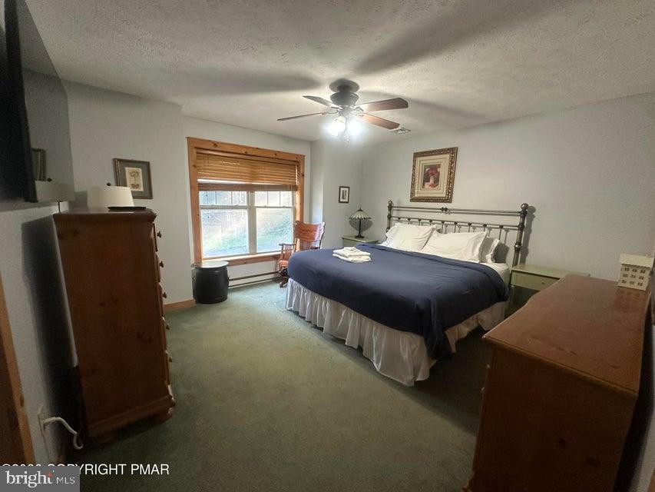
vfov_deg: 85.7
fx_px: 265
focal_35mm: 14
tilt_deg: -9.9
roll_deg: -1.5
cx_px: 328
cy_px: 246
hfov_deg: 102.1
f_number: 2.2
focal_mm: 2.22
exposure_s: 1/60
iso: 400
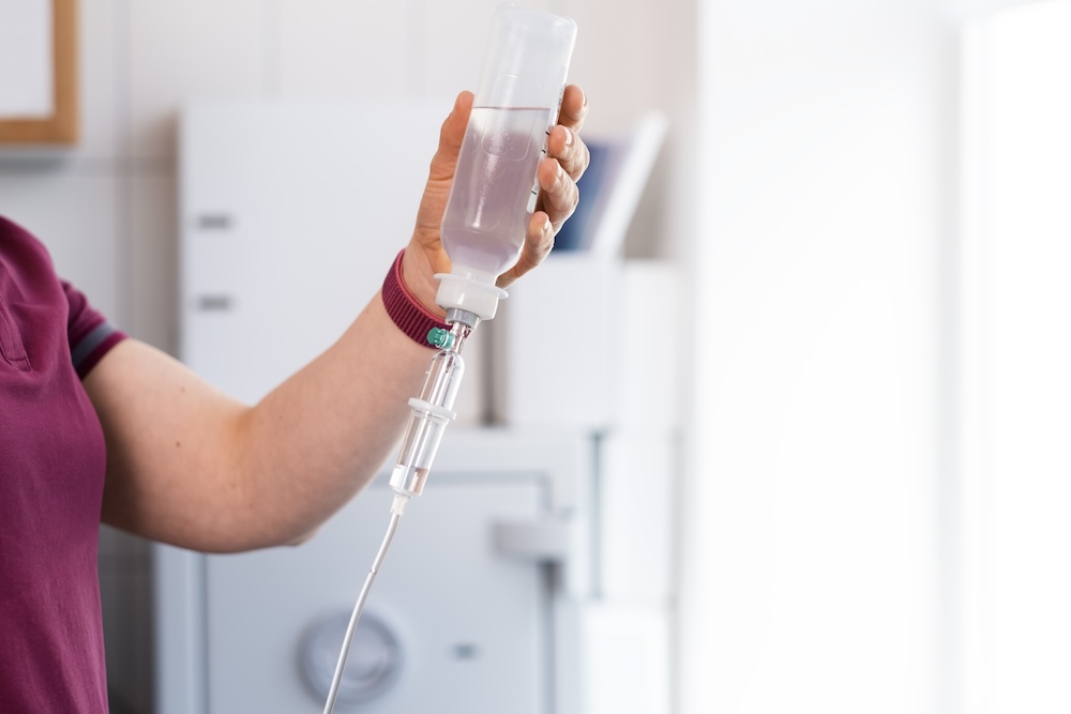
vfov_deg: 16.3
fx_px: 2499
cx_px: 536
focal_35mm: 84
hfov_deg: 24.2
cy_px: 357
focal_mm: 56
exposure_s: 1/200
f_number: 2.2
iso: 160
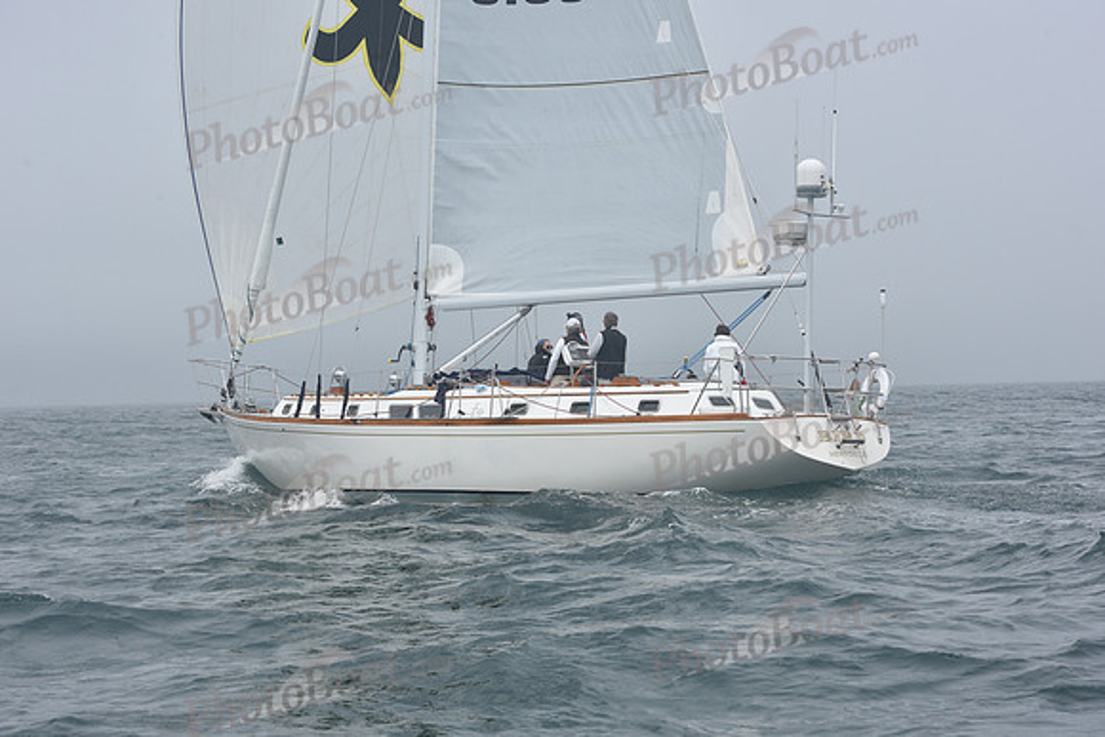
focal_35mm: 70
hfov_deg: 28.8
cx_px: 552
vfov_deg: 19.5
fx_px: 2149
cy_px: 368
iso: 250
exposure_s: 1/800
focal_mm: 70
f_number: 10
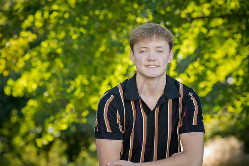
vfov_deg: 8.9
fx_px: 1072
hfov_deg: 13.2
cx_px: 124
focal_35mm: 155
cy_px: 83
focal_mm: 155
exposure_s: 1/320
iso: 800
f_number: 7.1
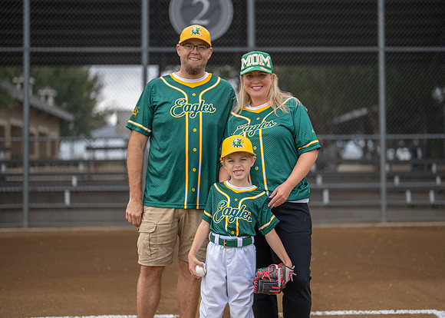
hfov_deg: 33.8
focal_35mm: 58
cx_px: 232
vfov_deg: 24.4
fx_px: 733
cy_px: 146
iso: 200
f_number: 1.2
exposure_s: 1/3200
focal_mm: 50
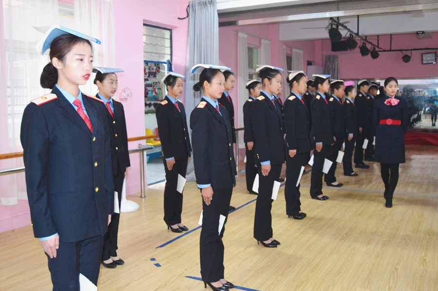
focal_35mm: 30
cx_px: 219
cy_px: 146
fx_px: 365
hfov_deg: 62.0
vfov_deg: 43.6
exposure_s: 1/60
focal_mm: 20
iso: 2000
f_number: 3.5
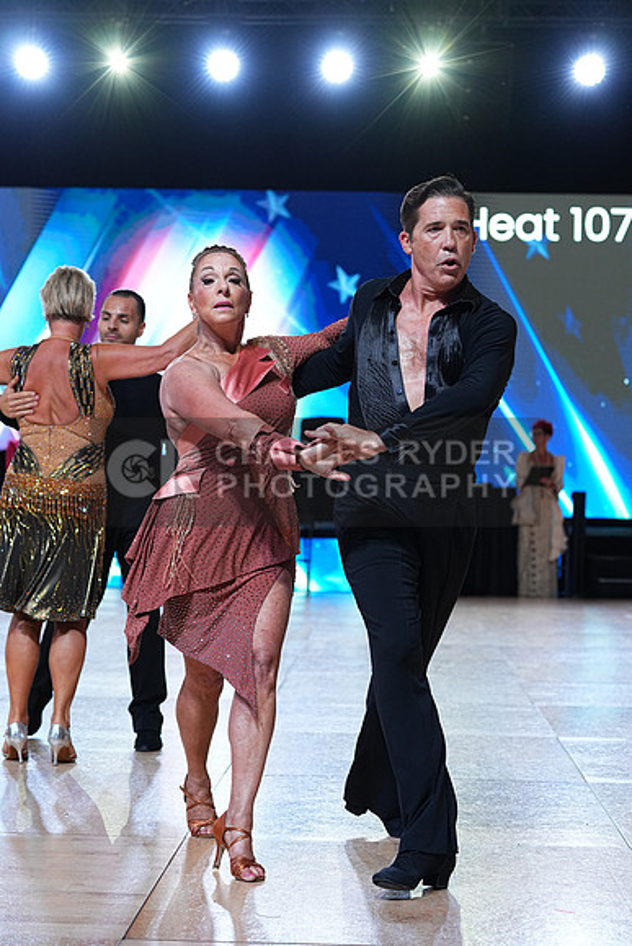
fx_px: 1842
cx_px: 316
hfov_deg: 19.5
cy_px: 473
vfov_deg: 28.8
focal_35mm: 70
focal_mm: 70
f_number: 4
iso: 1000
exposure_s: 1/500
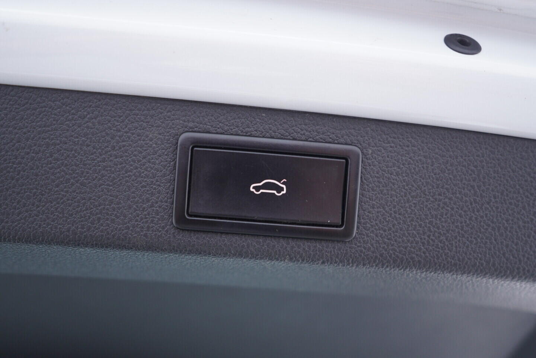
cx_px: 268
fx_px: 536
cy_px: 179
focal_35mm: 36
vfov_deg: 36.9
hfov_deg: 53.1
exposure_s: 1/40
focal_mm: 24
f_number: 2.8
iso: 200
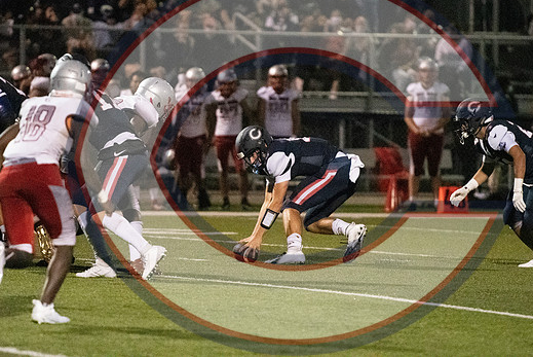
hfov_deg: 6.1
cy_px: 159
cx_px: 290
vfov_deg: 4.1
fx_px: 4964
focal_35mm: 335
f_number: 2.8
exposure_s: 1/3200
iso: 40000
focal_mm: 200
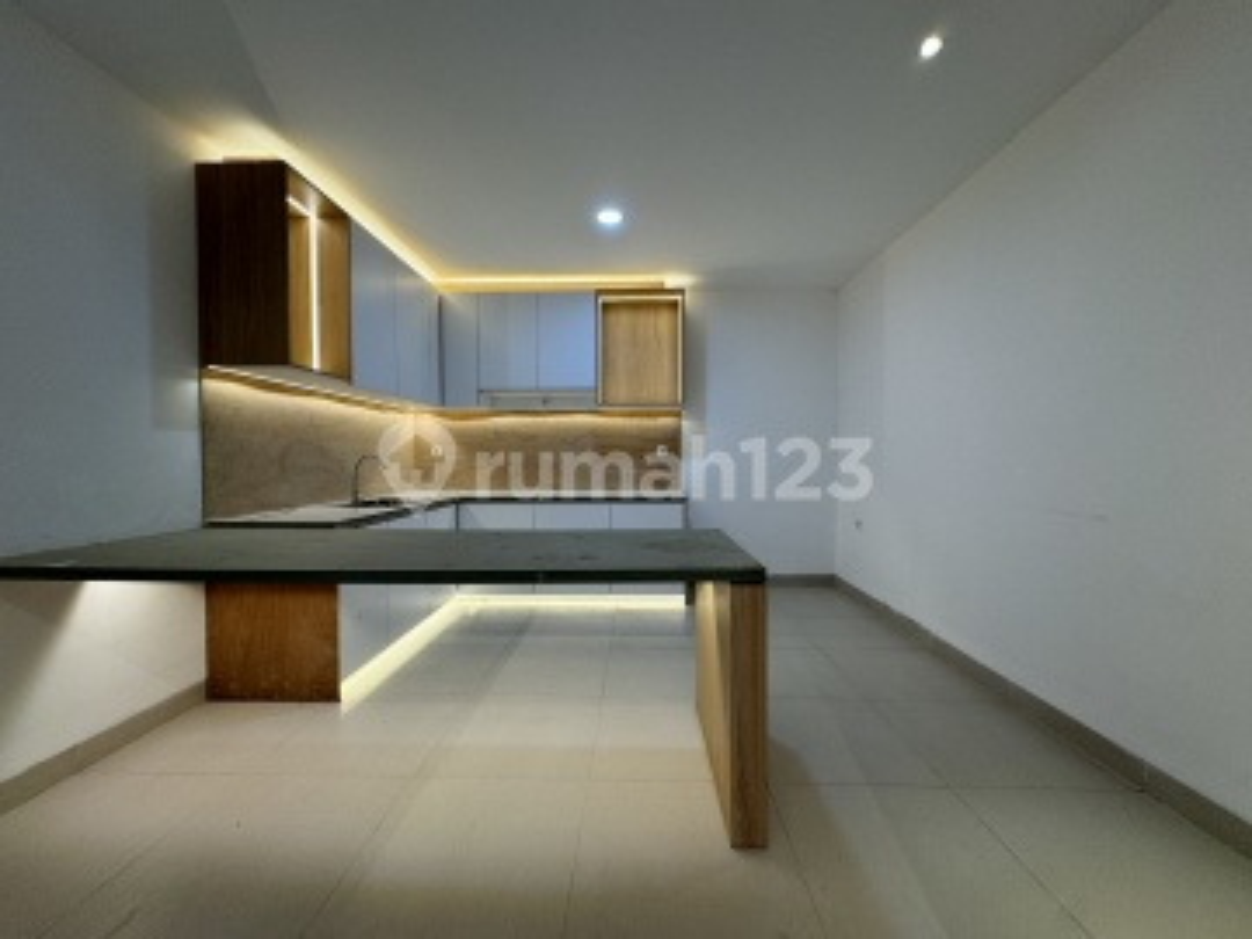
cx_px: 626
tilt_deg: -0.4
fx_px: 506
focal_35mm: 14
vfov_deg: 85.7
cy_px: 470
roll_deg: +0.6
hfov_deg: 102.1
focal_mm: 2.22
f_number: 2.2
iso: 100
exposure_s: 1/100
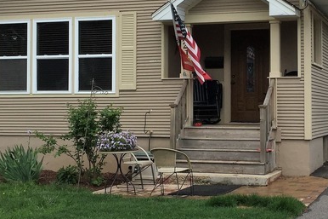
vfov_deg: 26.9
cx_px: 240
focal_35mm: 50
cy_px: 78
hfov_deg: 38.7
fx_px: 455
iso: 32
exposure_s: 1/1522
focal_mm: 4.15
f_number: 2.2
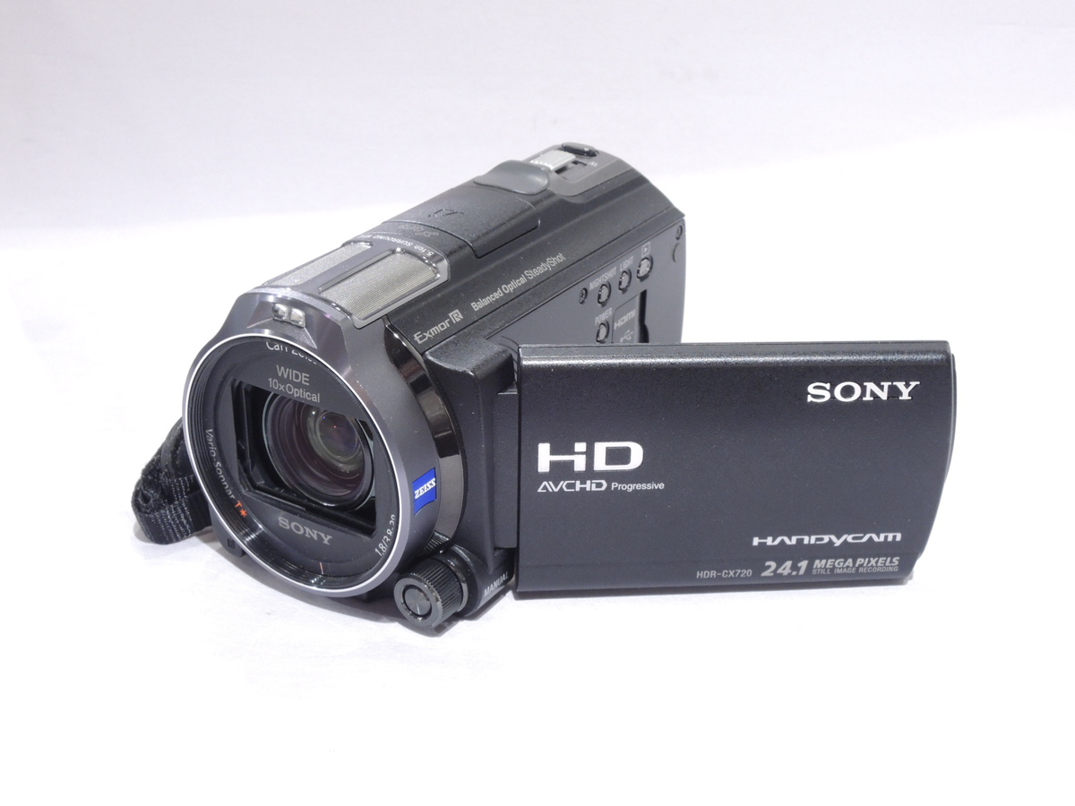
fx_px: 1553
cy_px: 403
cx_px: 538
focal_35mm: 50
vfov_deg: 29.1
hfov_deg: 38.2
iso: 400
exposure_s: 1/40
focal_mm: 9
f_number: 5.2
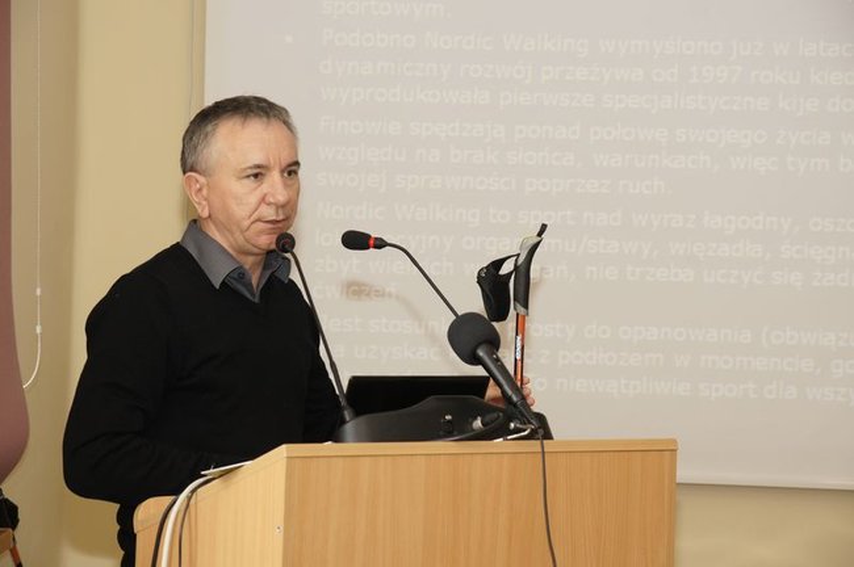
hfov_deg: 19.5
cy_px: 284
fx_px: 2488
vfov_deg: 13.0
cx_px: 427
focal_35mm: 105
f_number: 5.6
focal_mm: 70
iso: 800
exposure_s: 1/125
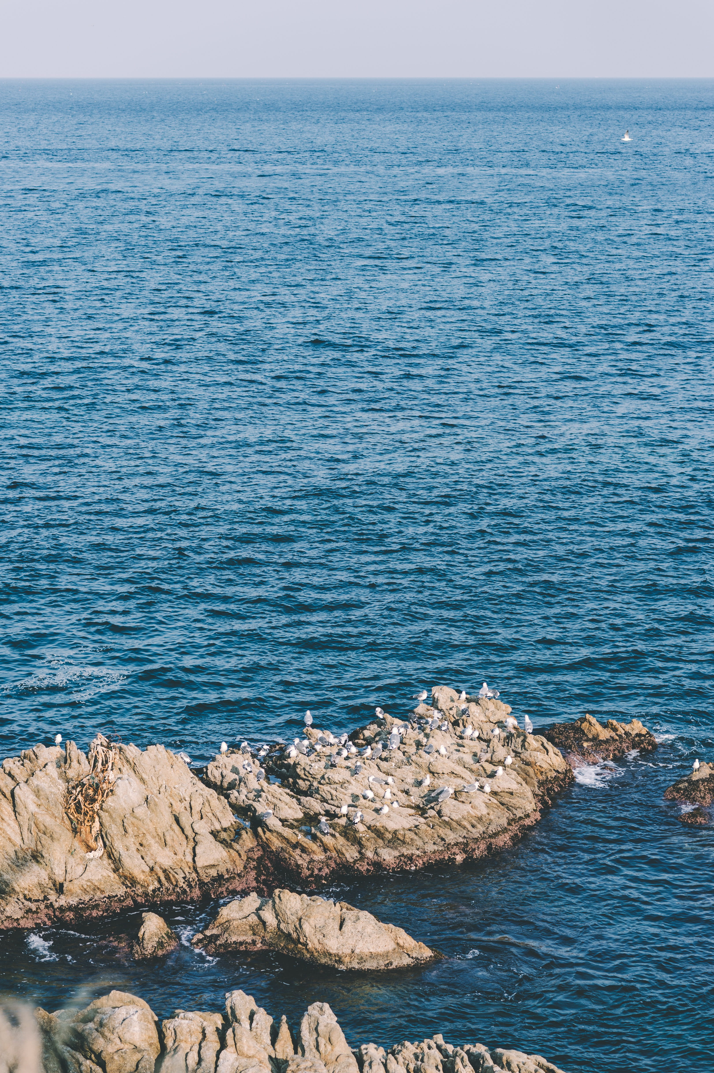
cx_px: 357
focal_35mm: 85
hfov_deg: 16.1
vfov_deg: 23.9
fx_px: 2531
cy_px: 536
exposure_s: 1/1000
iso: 100
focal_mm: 85
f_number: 4
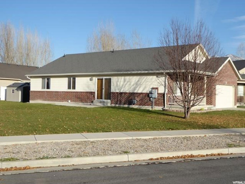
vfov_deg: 32.9
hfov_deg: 42.9
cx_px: 122
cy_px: 92
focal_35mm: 44
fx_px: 311
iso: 80
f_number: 3.9
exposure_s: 1/640
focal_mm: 7.8
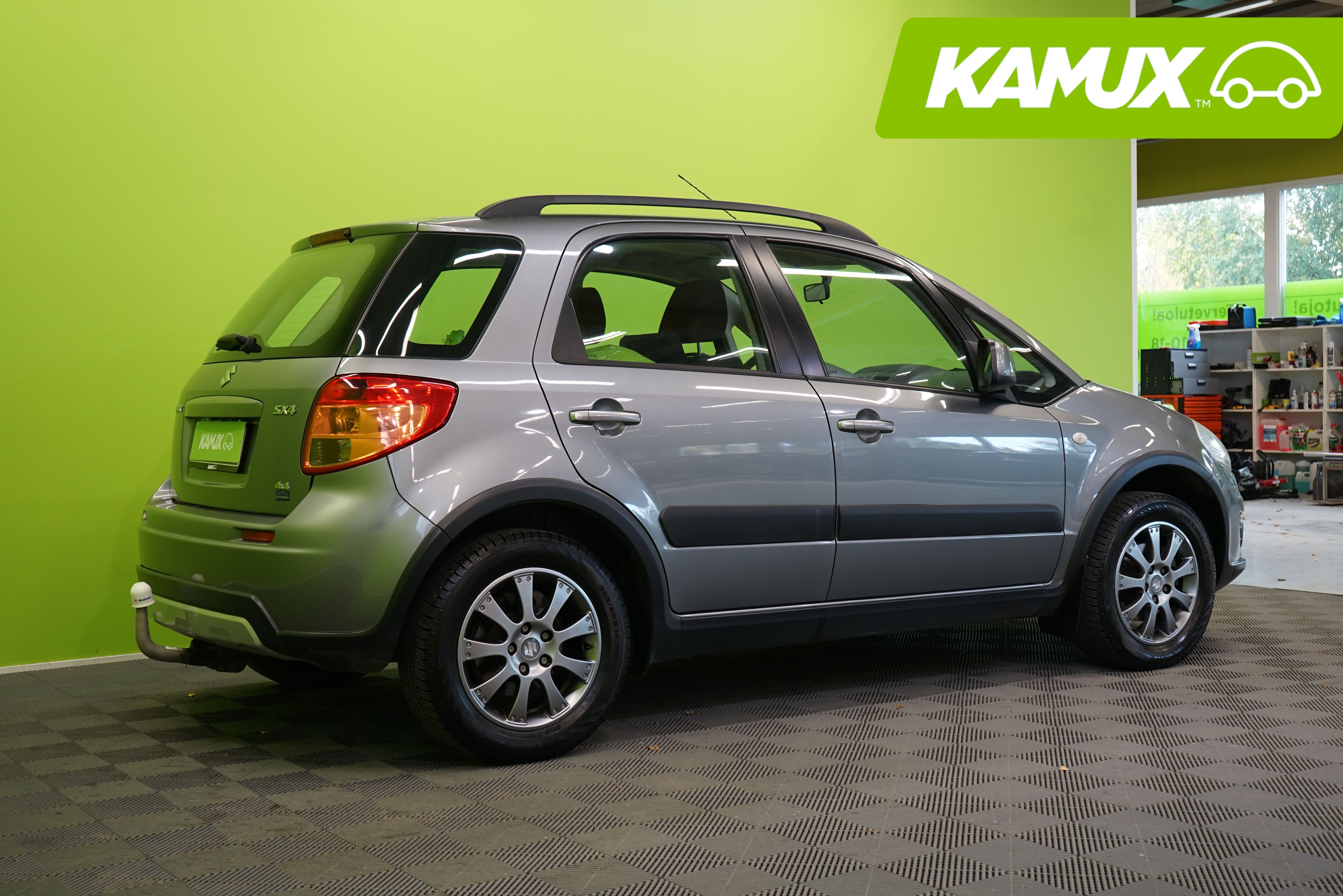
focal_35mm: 43
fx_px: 1604
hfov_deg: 45.4
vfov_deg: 31.2
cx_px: 700
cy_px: 442
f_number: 5.6
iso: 400
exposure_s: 1/25
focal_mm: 41
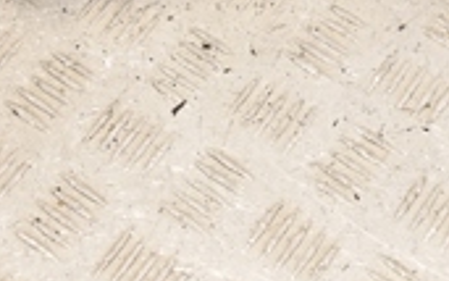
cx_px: 396
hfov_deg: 17.2
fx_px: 1468
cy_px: -160
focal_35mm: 120
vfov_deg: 10.5
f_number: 5.6
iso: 400
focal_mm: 21
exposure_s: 1/125
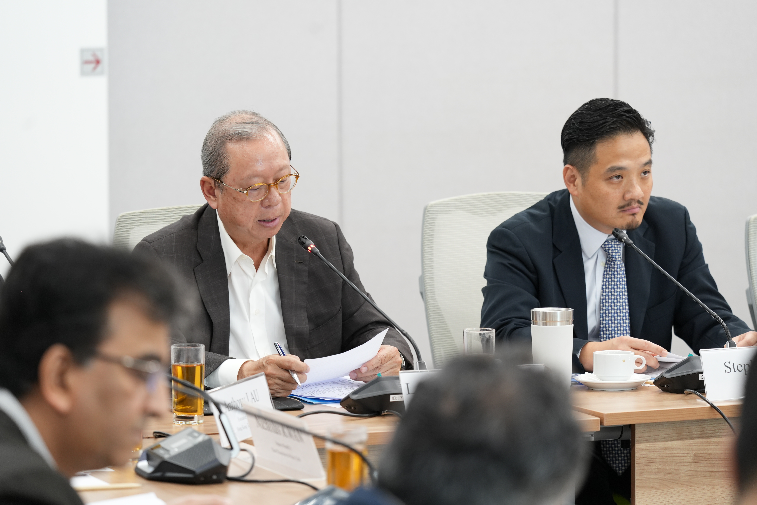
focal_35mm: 149
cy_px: 252
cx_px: 378
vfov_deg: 9.2
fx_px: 3133
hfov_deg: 13.8
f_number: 4
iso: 1000
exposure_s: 1/20
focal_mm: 149
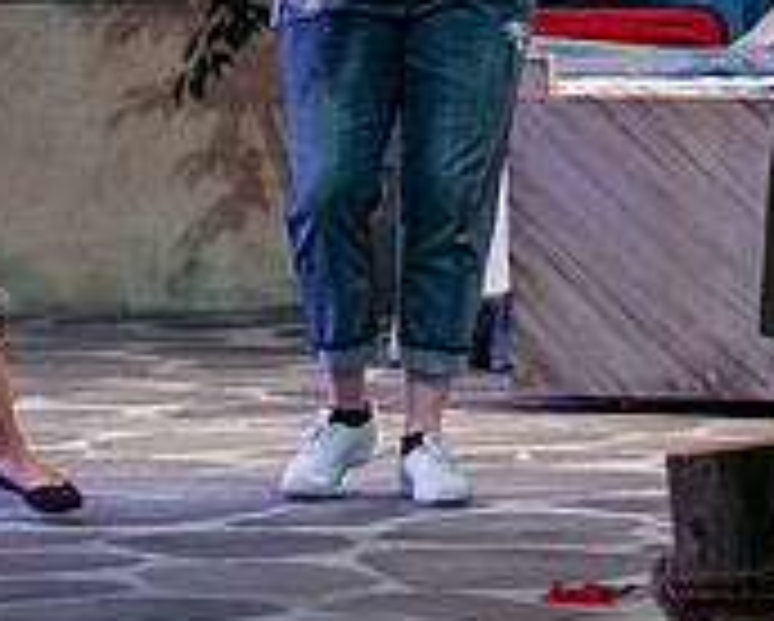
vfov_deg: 5.3
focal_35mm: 291
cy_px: -178
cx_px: 414
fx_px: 6674
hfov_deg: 6.6
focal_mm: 92
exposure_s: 1/400
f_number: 3.2
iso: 4000
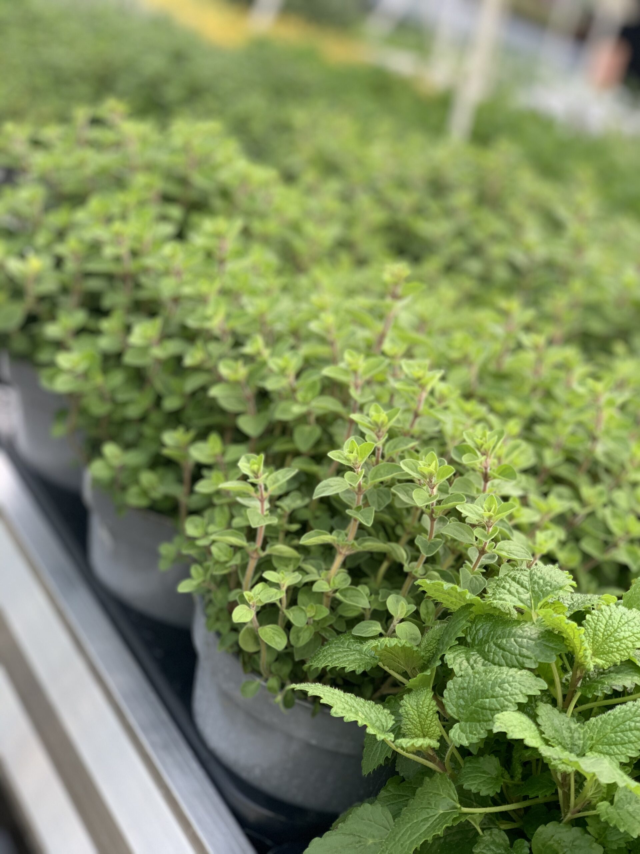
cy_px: 427
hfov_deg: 28.0
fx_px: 1282
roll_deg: -17.3
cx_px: 320
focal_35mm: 52
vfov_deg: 36.8
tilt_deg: -21.4
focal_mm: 6
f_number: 2.4
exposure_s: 1/122
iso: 32
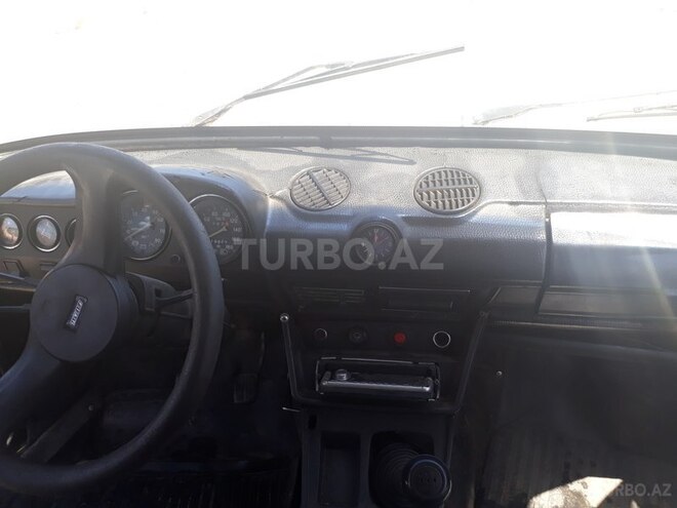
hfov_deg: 65.3
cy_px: 254
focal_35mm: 27
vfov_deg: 51.4
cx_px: 338
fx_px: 528
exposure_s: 1/220
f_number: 1.9
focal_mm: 3.6
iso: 40
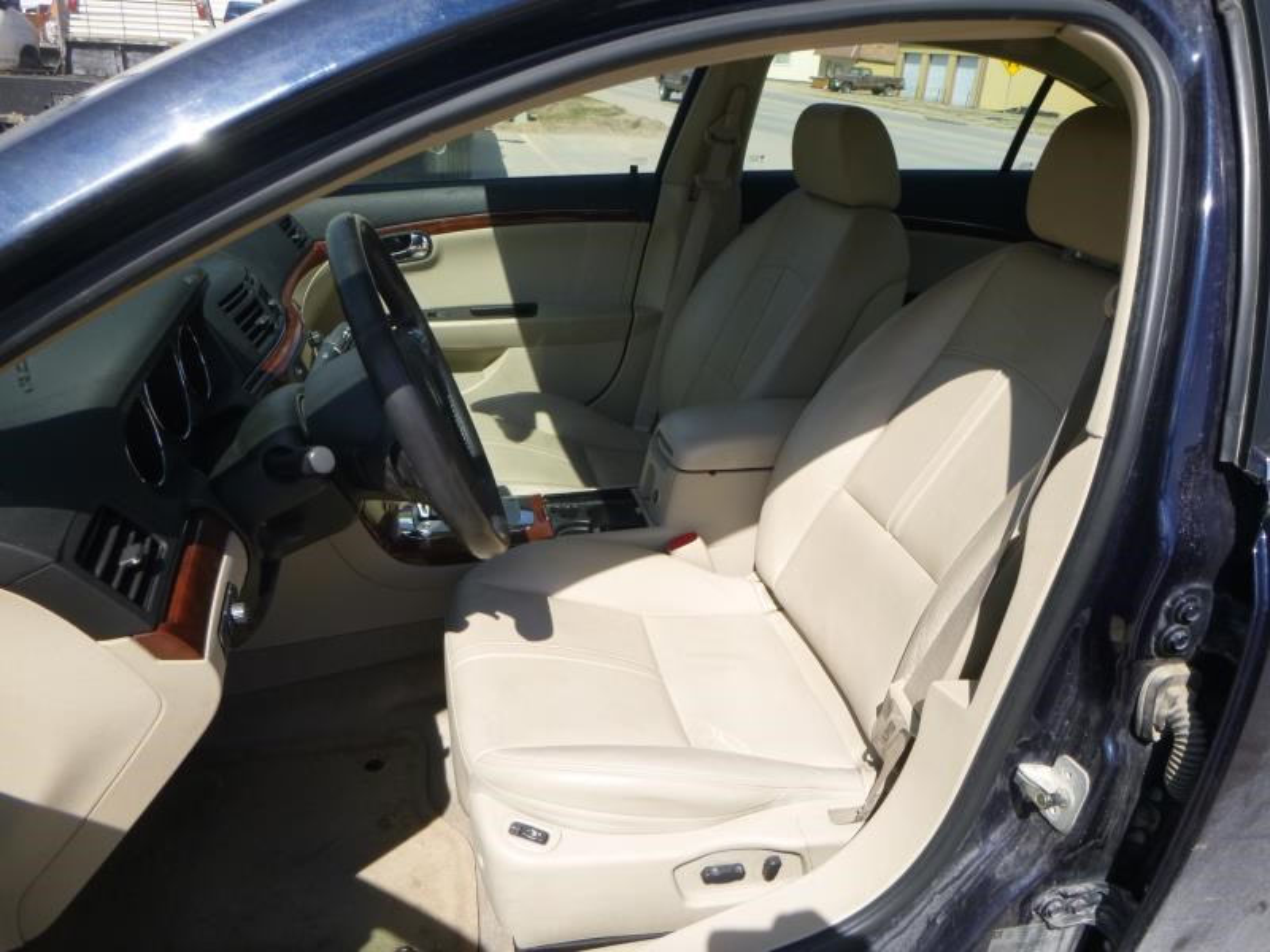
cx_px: 635
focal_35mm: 25
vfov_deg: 54.9
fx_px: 917
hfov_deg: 69.4
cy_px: 476
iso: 100
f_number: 3.9
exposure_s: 1/400
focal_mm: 4.5
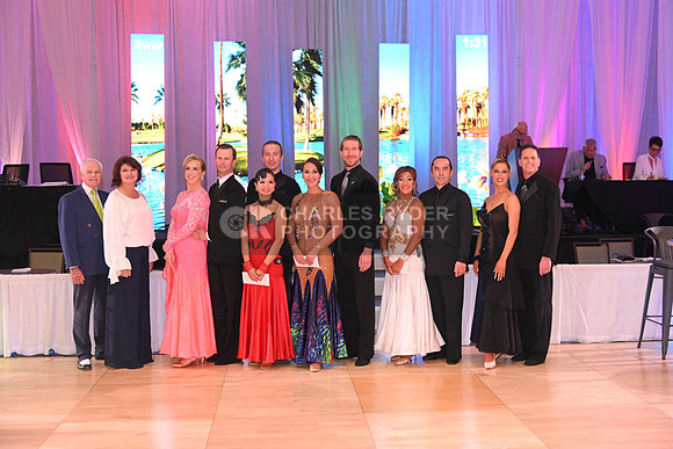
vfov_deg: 30.5
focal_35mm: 44
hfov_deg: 44.5
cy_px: 224
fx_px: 823
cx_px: 336
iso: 2500
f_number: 5
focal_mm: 44
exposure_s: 1/200
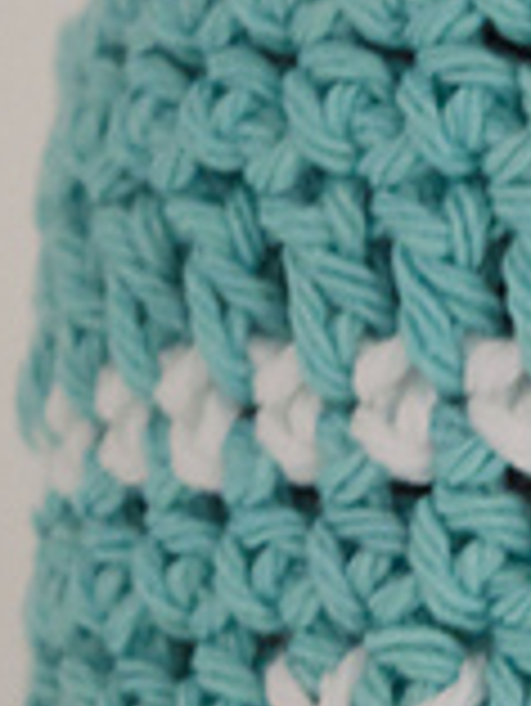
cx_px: 675
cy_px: 432
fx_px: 6576
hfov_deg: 4.6
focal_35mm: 322
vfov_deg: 6.1
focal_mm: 55
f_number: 5.6
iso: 500
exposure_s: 1/10
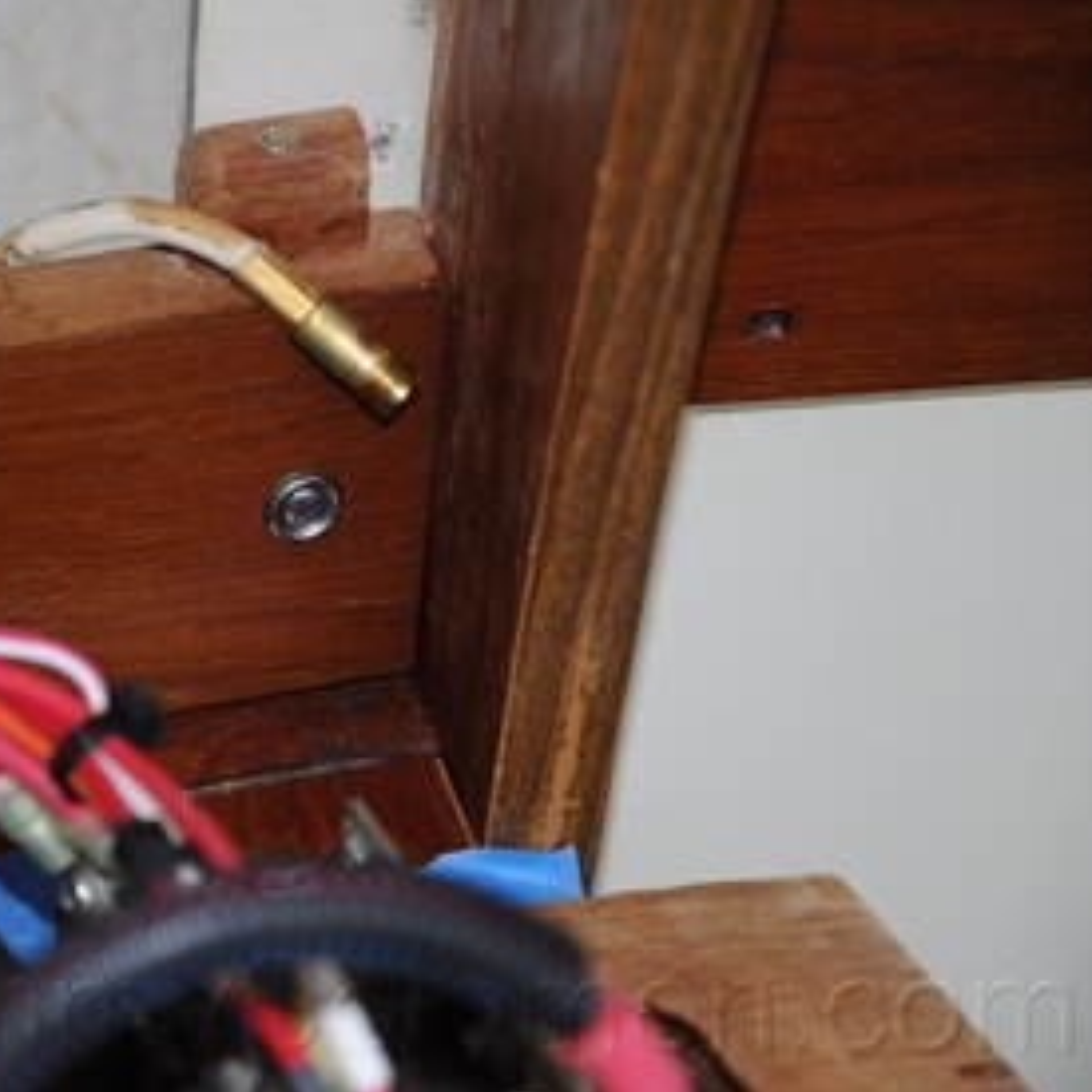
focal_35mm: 179
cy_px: 548
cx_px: 270
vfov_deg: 9.8
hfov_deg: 9.8
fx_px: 6389
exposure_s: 1/60
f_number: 5.6
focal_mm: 92
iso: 400
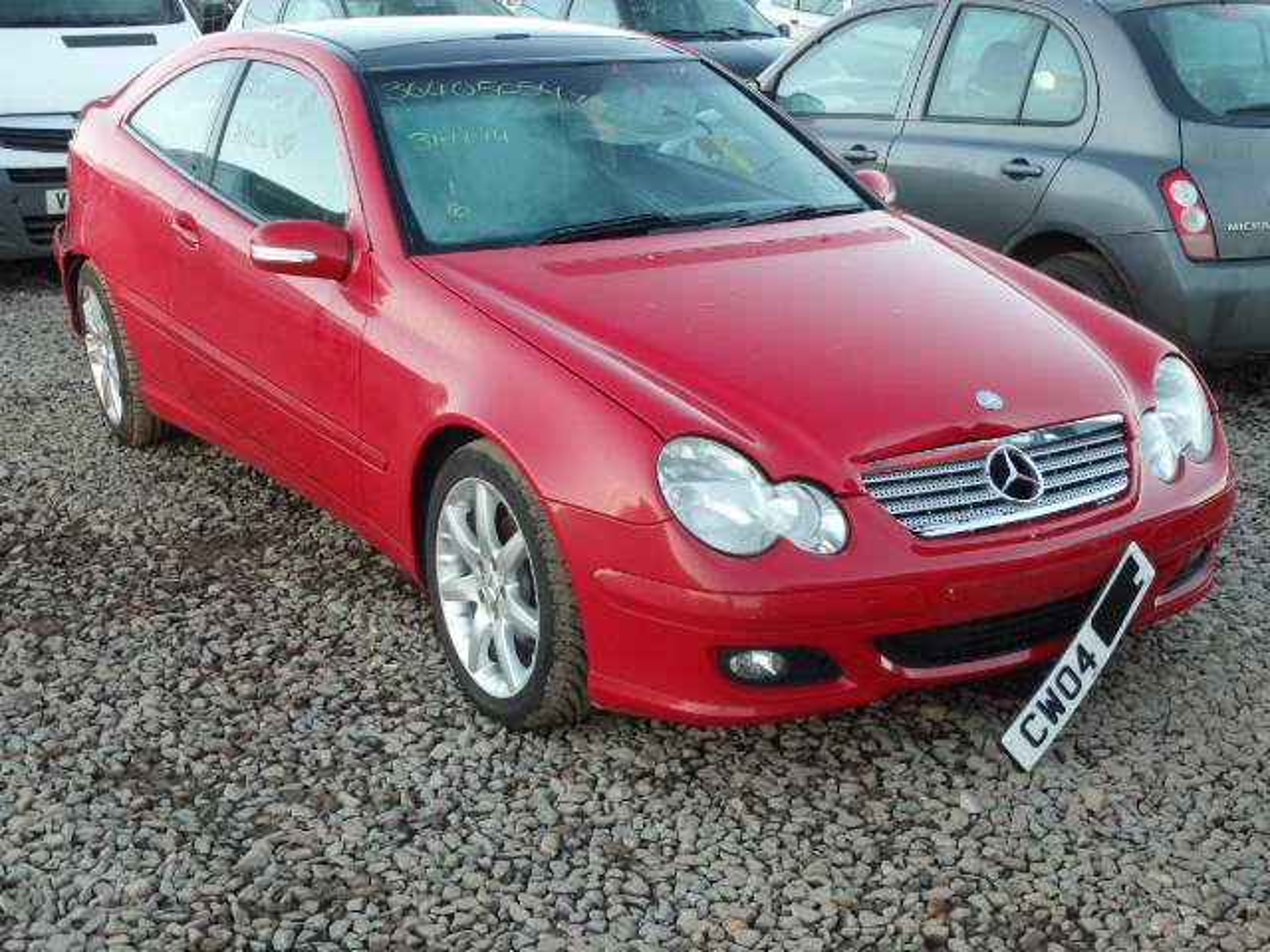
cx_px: 635
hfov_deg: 38.9
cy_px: 476
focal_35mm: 49
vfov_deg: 29.7
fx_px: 1798
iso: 250
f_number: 4.9
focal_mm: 8.8
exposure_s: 1/50
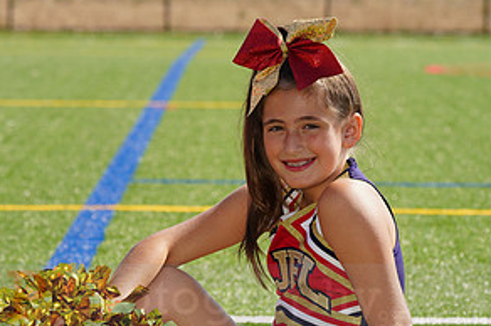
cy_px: 286
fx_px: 4169
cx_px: 175
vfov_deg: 4.5
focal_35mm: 306
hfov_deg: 6.7
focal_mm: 154
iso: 100
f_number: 9
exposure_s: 1/250
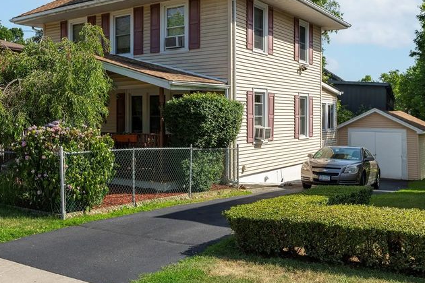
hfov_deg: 48.8
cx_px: 144
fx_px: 460
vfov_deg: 33.6
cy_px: 76
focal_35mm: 39
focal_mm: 24
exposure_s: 1/4000
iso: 200
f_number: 5.6
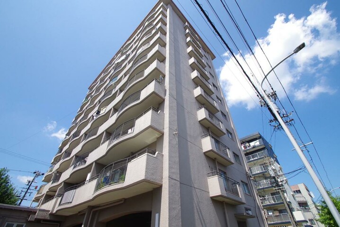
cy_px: 114
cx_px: 170
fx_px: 142
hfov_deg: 100.4
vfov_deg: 77.4
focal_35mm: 15
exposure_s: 1/1250
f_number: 11
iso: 800
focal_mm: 10
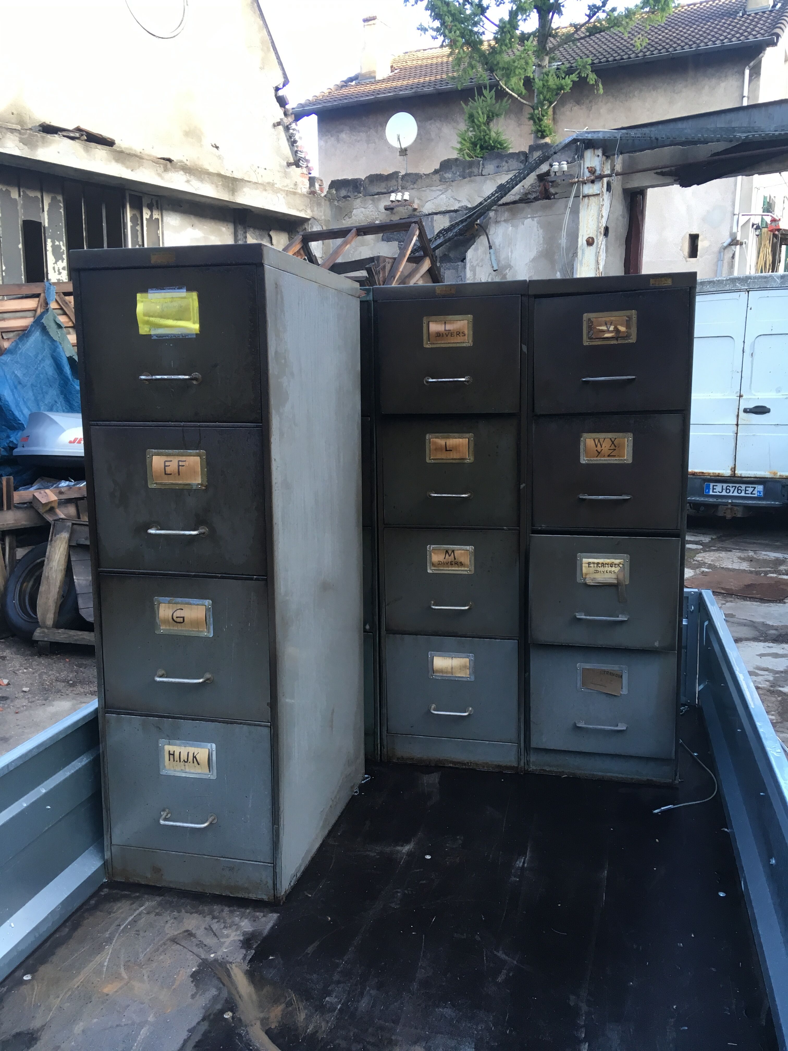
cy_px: 526
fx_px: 880
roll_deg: -2.0
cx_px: 394
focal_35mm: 29
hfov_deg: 48.2
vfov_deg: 61.7
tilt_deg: -12.6
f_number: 2.2
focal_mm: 4.15
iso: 32
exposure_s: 1/33
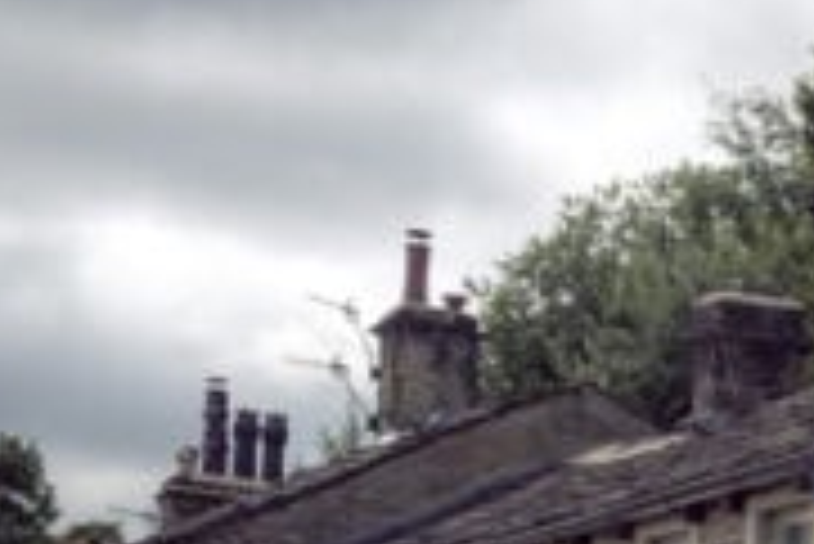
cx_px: 1462
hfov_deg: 13.2
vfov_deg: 9.5
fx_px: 3168
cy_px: 863
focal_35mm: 140
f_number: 11
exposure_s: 1/250
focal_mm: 22
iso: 160
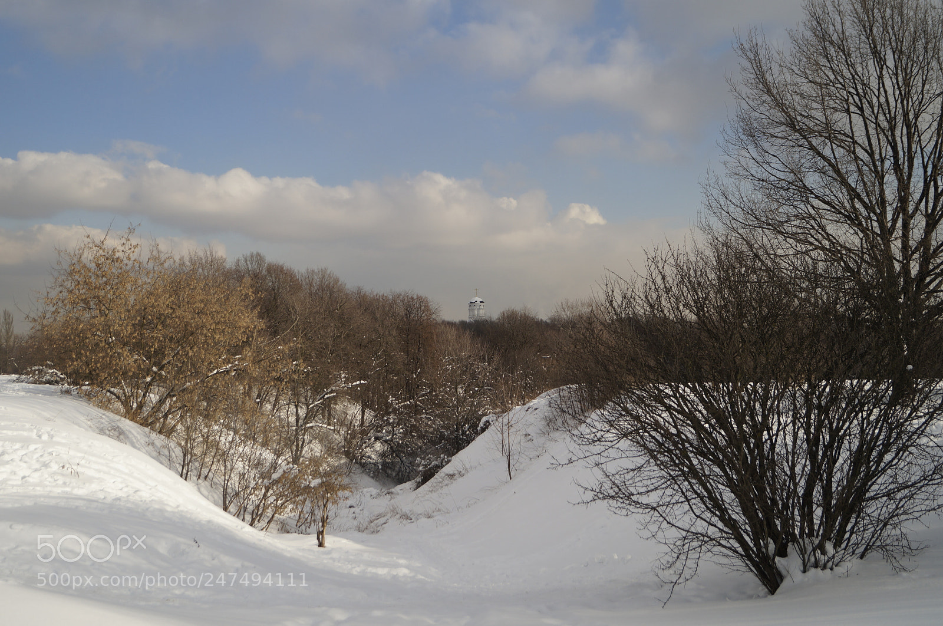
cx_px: 472
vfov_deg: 36.8
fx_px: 942
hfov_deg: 53.2
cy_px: 313
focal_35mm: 36
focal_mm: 24
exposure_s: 1/1600
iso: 100
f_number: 4
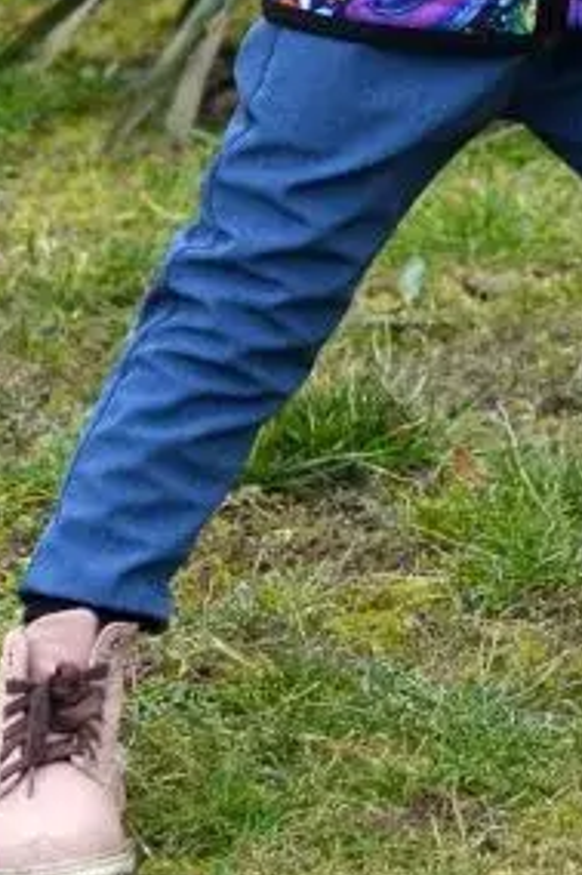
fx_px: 4103
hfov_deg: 8.1
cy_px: -92
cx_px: 479
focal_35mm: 169
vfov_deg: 12.0
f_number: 3.5
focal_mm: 40
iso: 100
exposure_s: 1/200
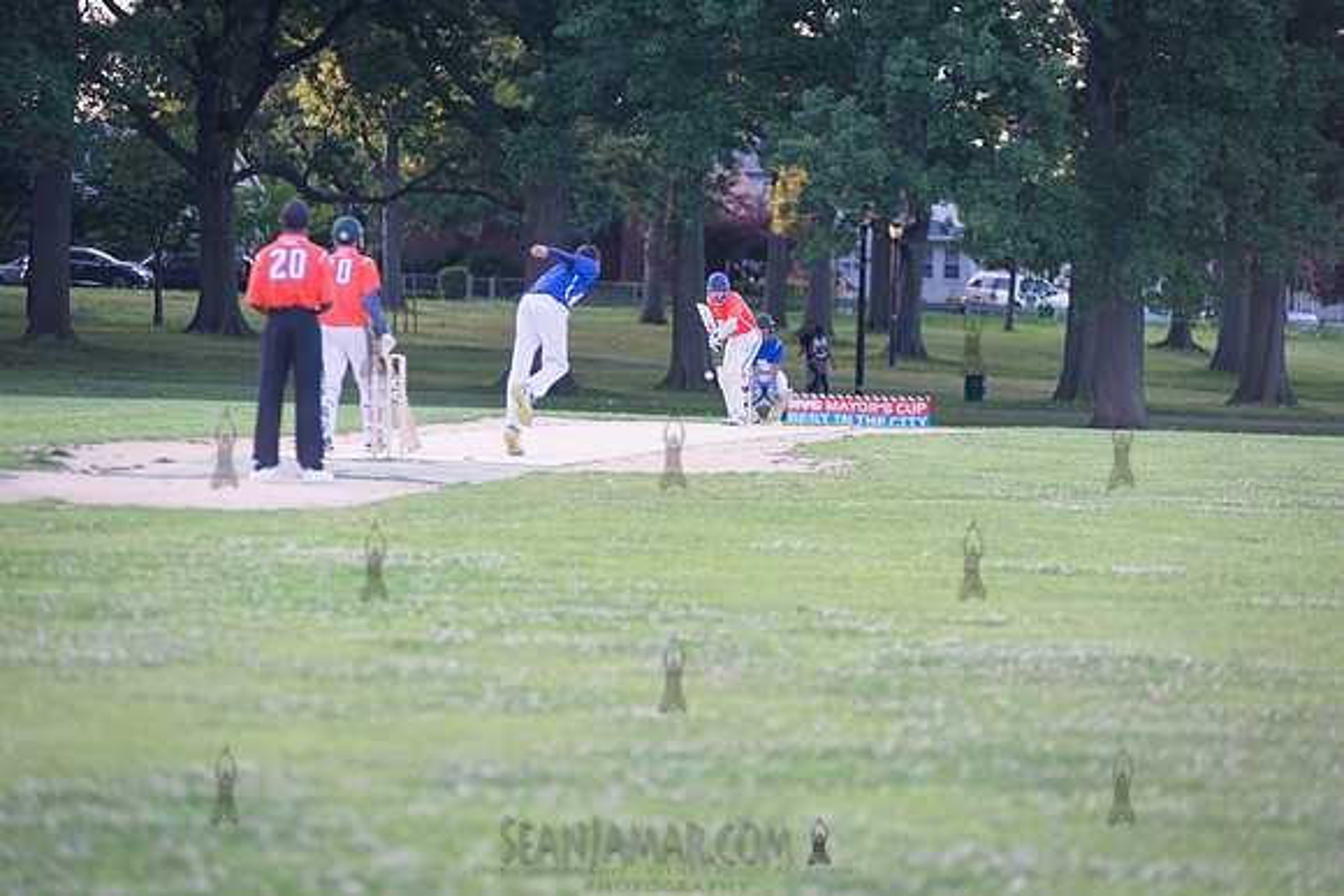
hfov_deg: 13.2
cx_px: 672
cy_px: 448
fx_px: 5788
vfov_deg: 8.9
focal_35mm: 155
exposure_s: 1/1250
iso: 1600
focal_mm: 155
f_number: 2.8
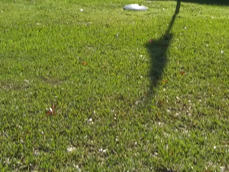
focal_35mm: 92
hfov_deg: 21.1
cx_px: 177
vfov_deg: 15.1
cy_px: -71
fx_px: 609
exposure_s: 1/125
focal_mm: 5.7
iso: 64
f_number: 8.8
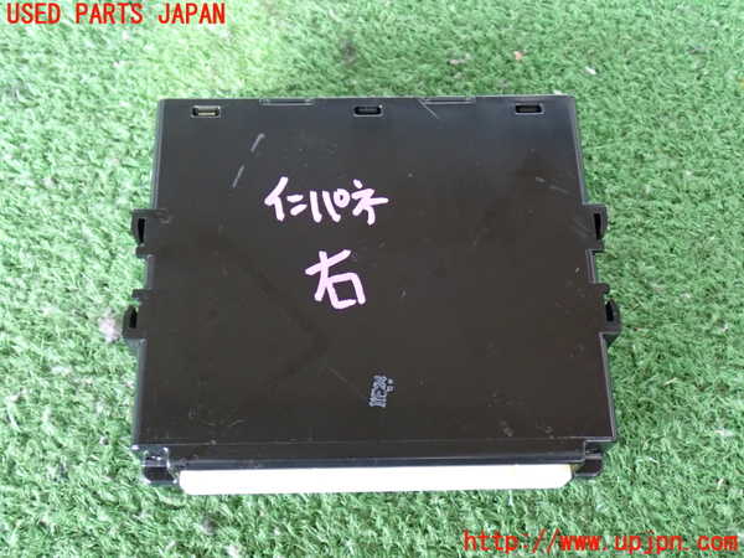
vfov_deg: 32.9
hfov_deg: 42.9
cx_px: 372
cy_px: 279
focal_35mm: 44
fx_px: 946
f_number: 2.9
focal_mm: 7.84
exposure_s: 1/13
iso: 800
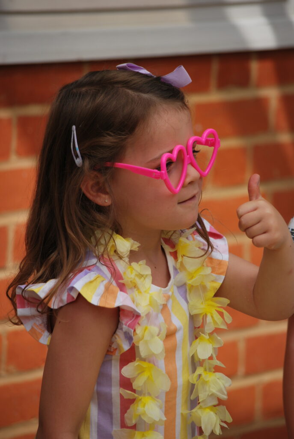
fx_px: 3018
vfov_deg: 8.3
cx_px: 147
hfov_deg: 5.6
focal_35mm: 248
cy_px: 220
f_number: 5
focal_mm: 165
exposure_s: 1/250
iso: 200
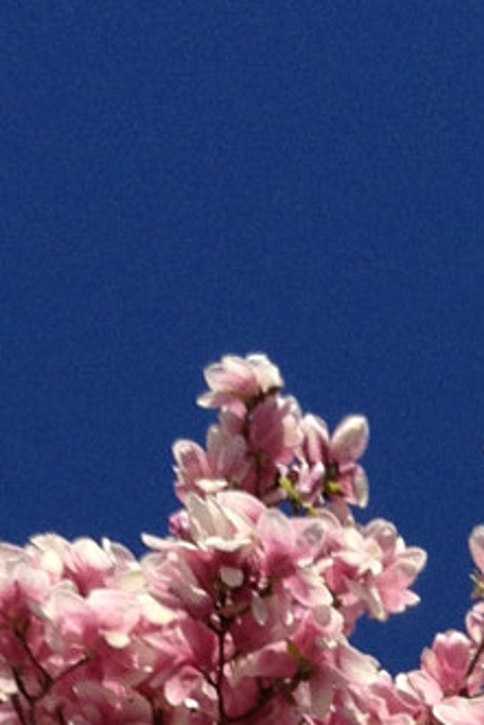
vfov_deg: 10.7
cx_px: 648
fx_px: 3545
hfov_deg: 7.7
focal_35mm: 176
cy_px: 1446
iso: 50
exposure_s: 1/2404
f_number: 2.4
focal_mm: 4.28
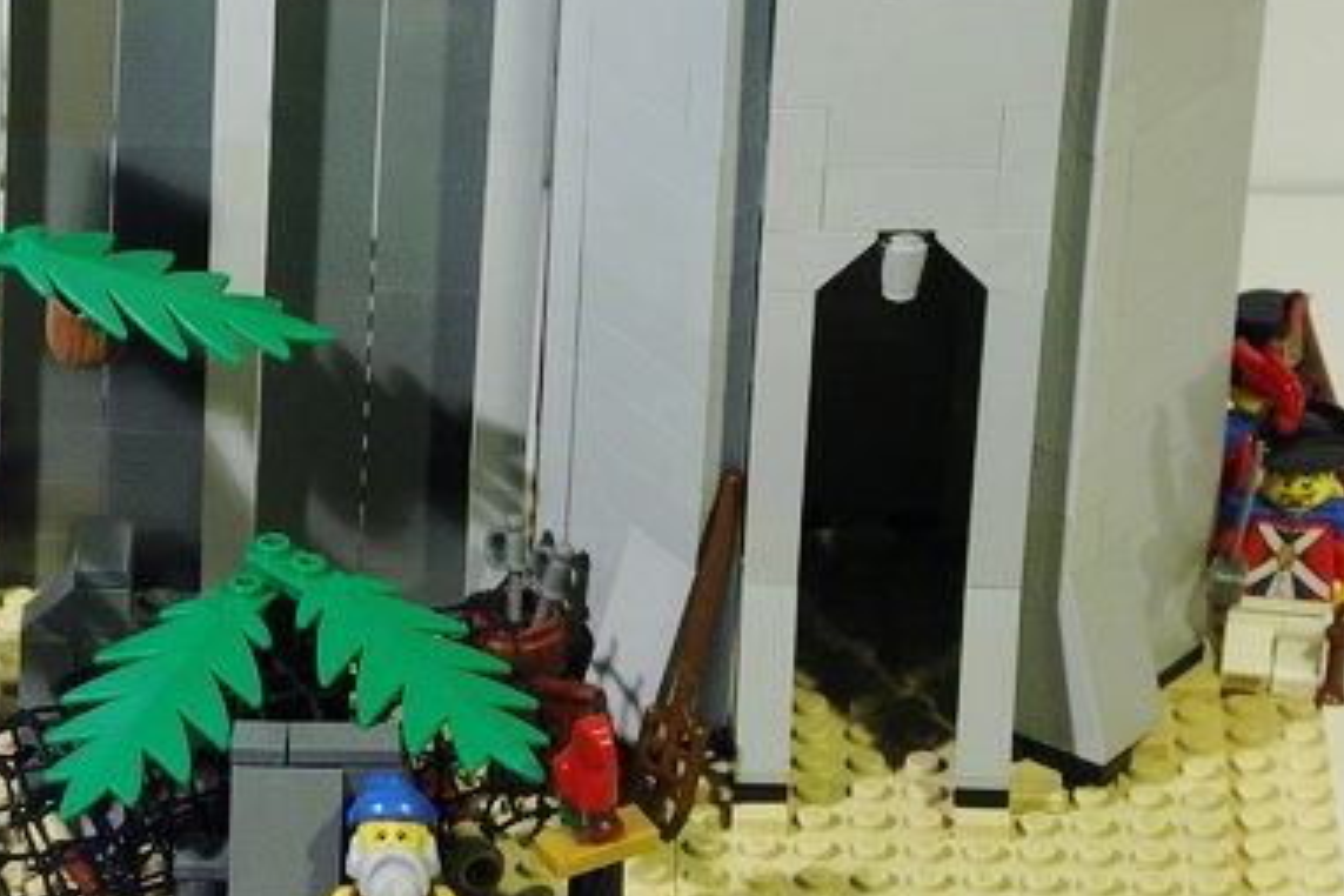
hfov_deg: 9.2
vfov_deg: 6.1
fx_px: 8325
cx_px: -49
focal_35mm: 223
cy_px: 981
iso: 200
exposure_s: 1/10
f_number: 3.5
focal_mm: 26.3
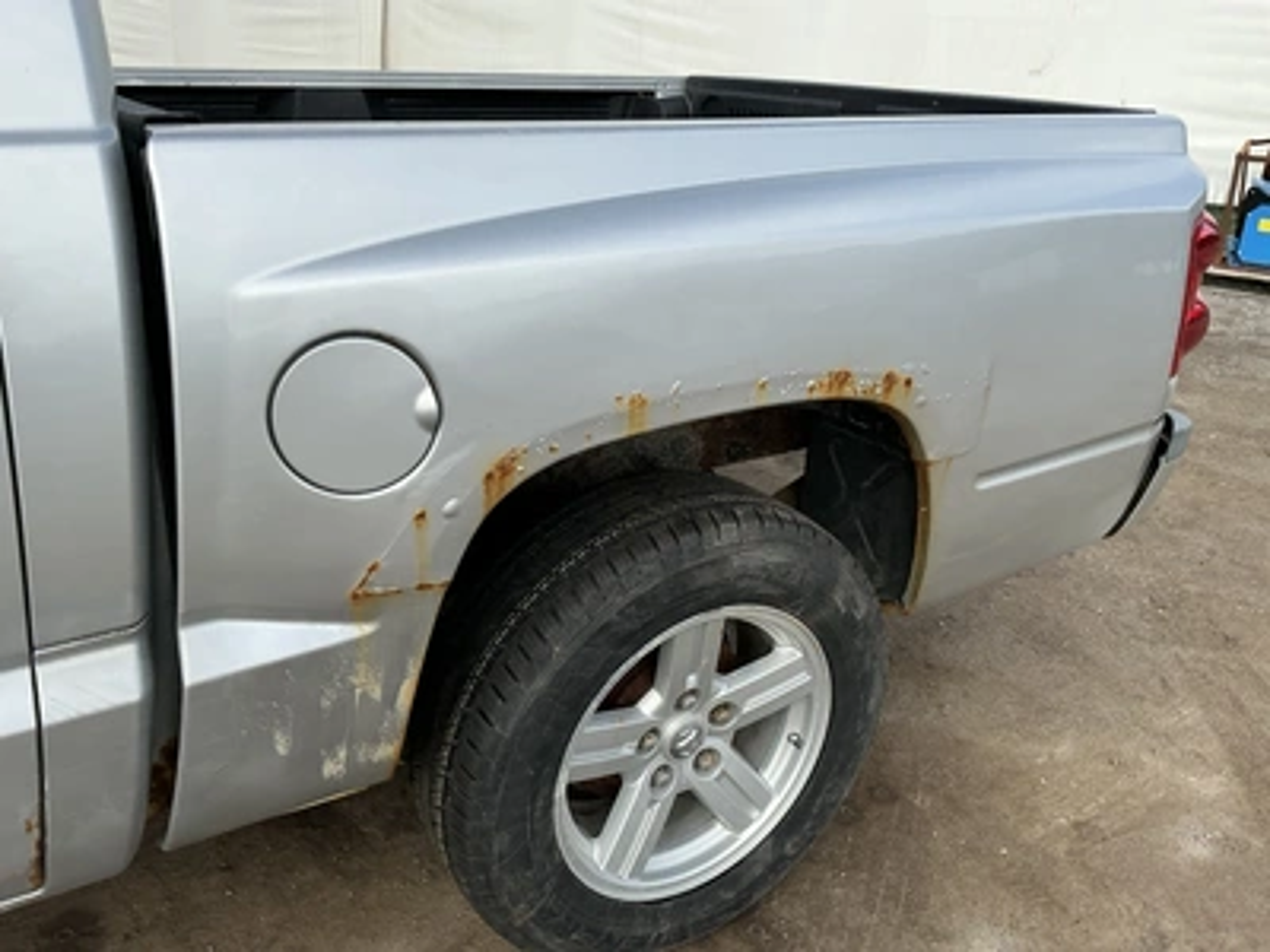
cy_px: 476
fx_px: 1027
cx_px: 635
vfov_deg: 49.7
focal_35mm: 28
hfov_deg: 63.4
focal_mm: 3
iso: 25
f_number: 1.8
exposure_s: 1/1035
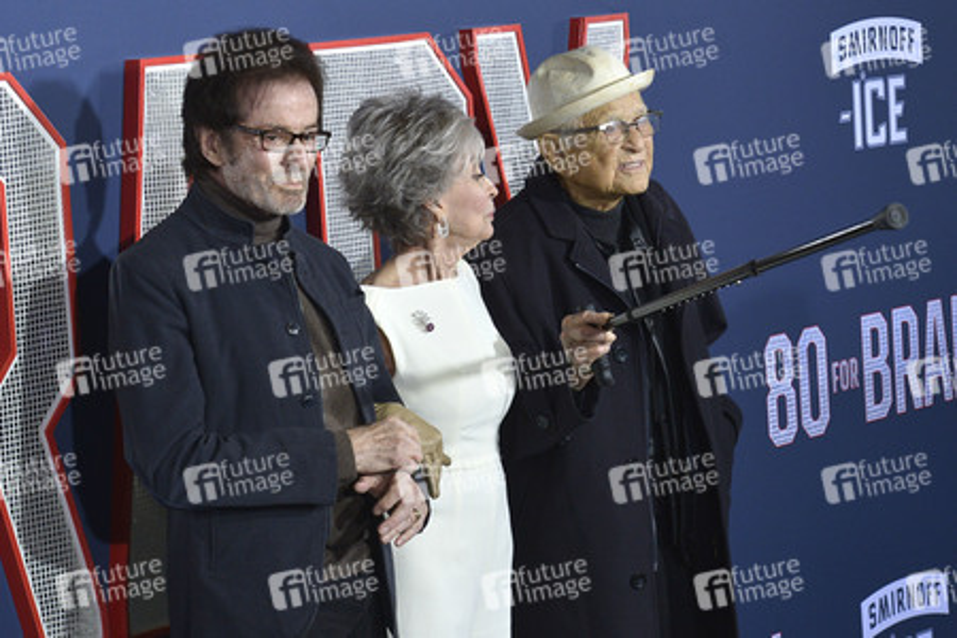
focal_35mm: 116
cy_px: 319
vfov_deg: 11.8
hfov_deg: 17.6
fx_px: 3083
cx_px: 478
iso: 2000
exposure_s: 1/320
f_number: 6.3
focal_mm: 116
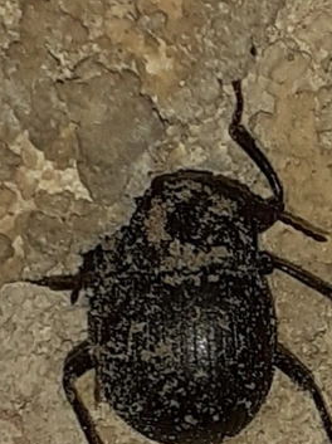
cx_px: 170
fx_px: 628
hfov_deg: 29.6
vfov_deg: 38.3
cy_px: 311
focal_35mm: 49
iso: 1000
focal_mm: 3.6
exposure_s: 1/17
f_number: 1.9
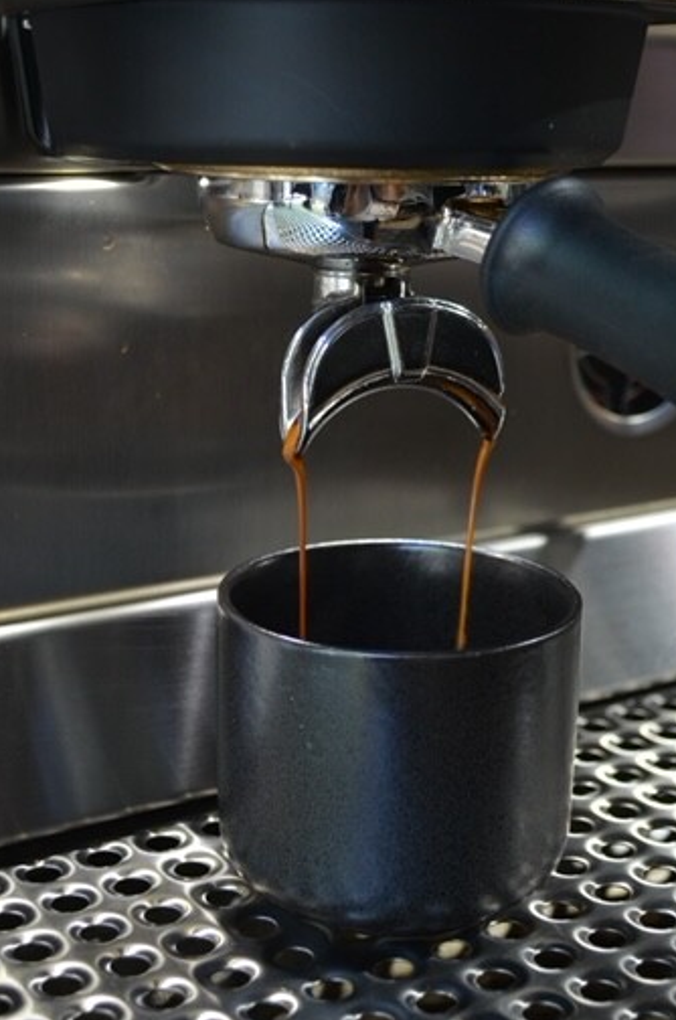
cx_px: 419
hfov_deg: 22.1
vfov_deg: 32.9
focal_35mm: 61
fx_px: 1725
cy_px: 441
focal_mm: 32
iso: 800
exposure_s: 1/50
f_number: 4.8
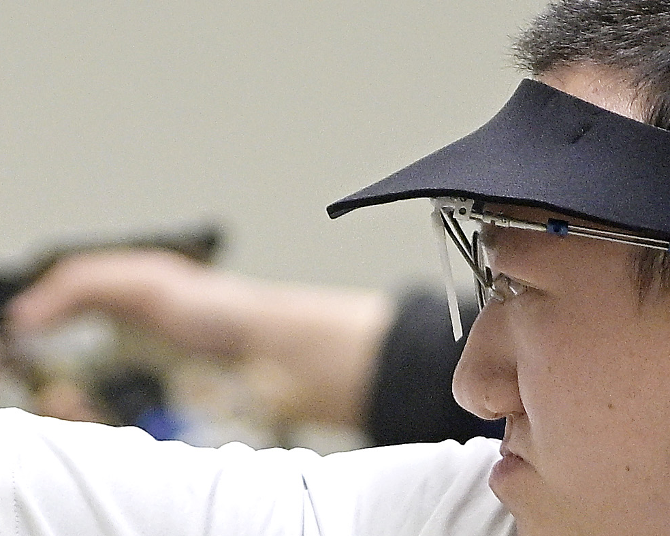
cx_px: 178
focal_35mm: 1684
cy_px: 1047
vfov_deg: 0.9
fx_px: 33389
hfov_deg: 1.1
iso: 1600
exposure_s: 1/1000
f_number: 2.8
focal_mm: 300
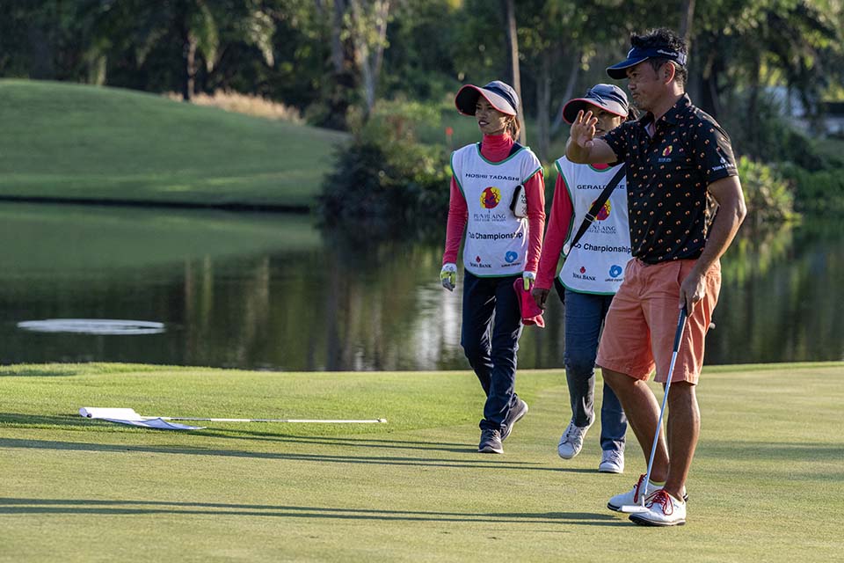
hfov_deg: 15.8
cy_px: 282
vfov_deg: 10.5
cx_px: 422
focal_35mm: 130
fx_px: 3048
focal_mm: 130
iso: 900
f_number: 4.5
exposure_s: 1/2000
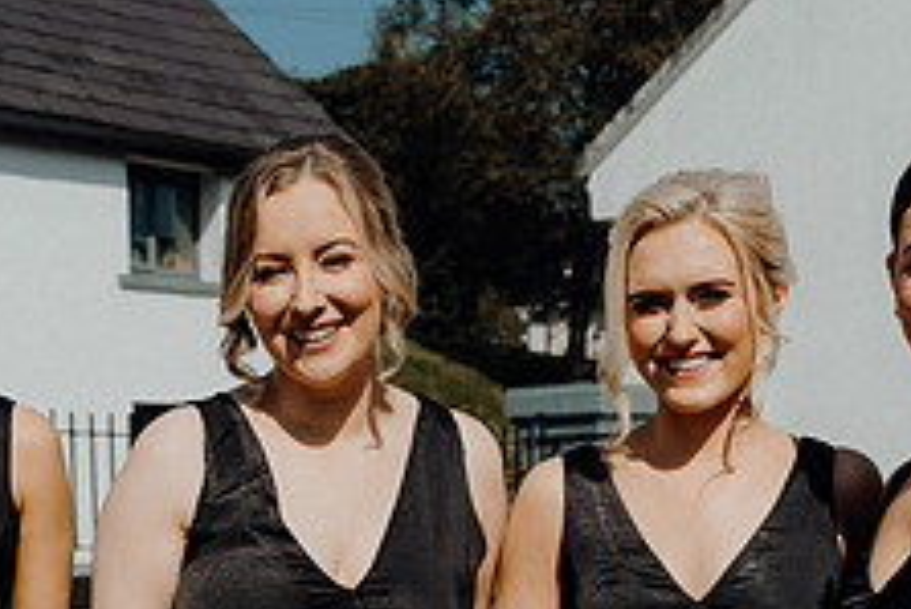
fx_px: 1975
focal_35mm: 78
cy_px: 717
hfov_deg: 25.7
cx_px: 237
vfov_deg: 16.8
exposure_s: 1/3200
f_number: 3.5
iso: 125
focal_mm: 30
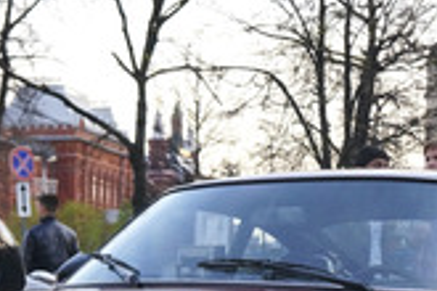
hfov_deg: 20.3
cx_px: 124
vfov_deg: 13.1
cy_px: 410
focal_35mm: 100
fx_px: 1214
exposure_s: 1/2000
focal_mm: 22
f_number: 4
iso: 1250
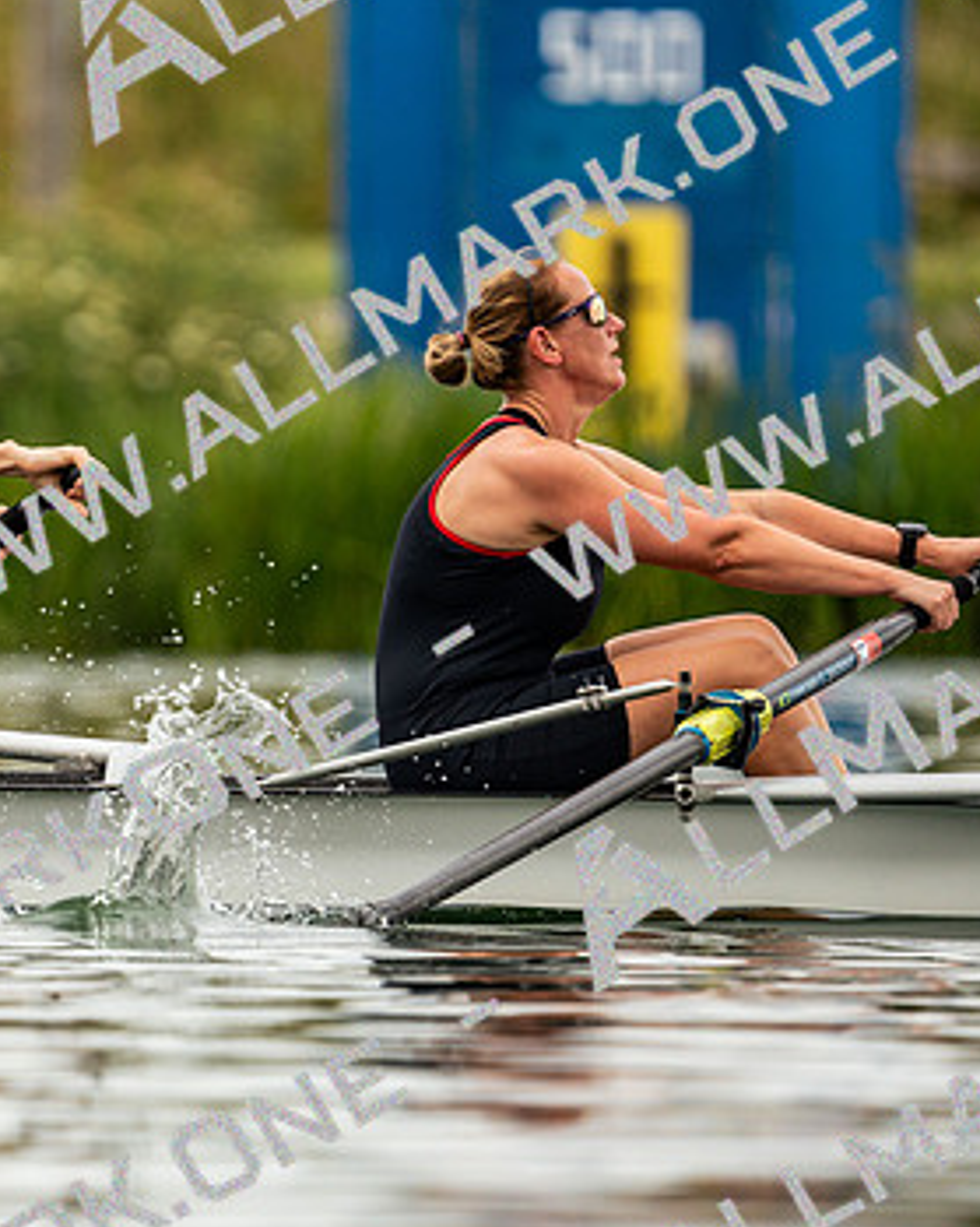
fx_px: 33660
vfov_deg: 2.1
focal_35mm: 928
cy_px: 659
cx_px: 274
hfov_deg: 1.7
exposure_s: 1/2000
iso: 400
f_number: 6.3
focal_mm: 594
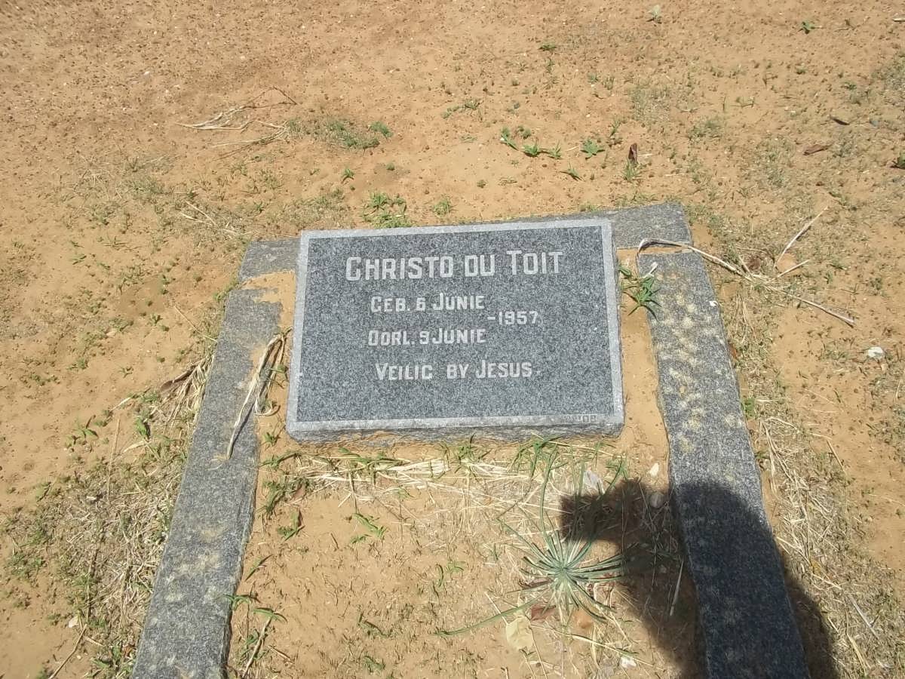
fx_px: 837
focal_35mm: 32
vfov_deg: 44.2
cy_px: 340
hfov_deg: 56.8
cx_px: 452
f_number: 5.5
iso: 80
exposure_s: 1/500
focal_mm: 5.7
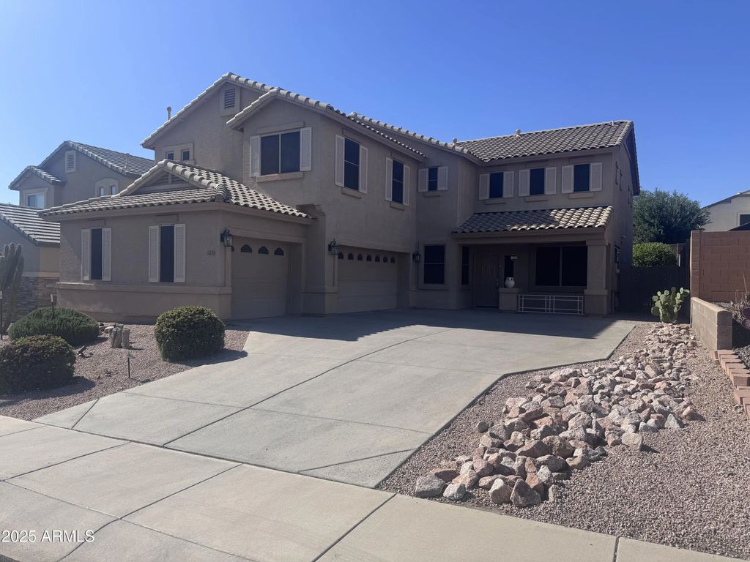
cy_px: 281
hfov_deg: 71.6
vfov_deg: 56.8
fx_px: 520
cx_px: 375
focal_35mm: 24
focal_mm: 6.76
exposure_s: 1/5348
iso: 80
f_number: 1.78
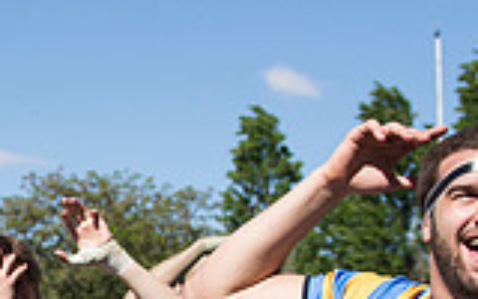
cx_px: -122
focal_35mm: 107
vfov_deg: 11.5
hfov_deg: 18.3
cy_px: 507
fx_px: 1394
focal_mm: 29
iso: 280
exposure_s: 1/2500
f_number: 4
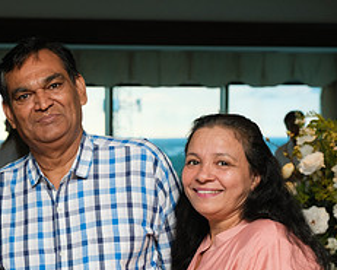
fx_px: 1128
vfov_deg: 13.5
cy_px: 271
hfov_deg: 16.6
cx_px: -16
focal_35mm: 113
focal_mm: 32.1
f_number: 2.8
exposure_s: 1/250
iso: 640
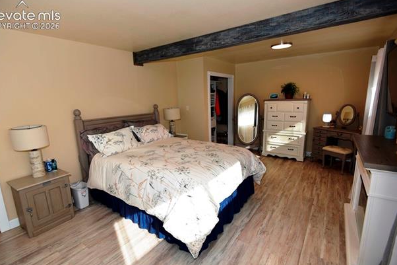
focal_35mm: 17
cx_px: 191
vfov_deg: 70.4
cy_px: 133
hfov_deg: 93.3
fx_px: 187
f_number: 4.5
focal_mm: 16
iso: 100
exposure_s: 1/80
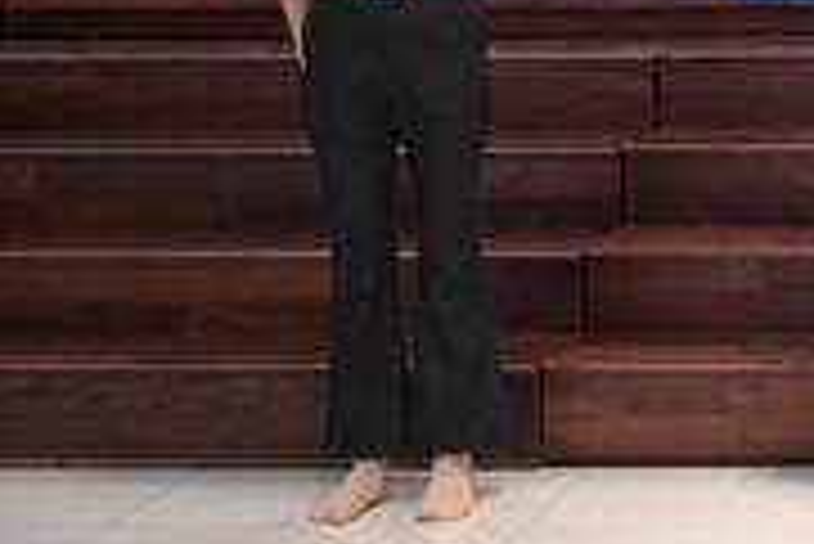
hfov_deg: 13.7
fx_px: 3077
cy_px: -382
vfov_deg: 9.7
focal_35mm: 136
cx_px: 1381
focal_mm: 38
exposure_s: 1/160
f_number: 4
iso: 4000
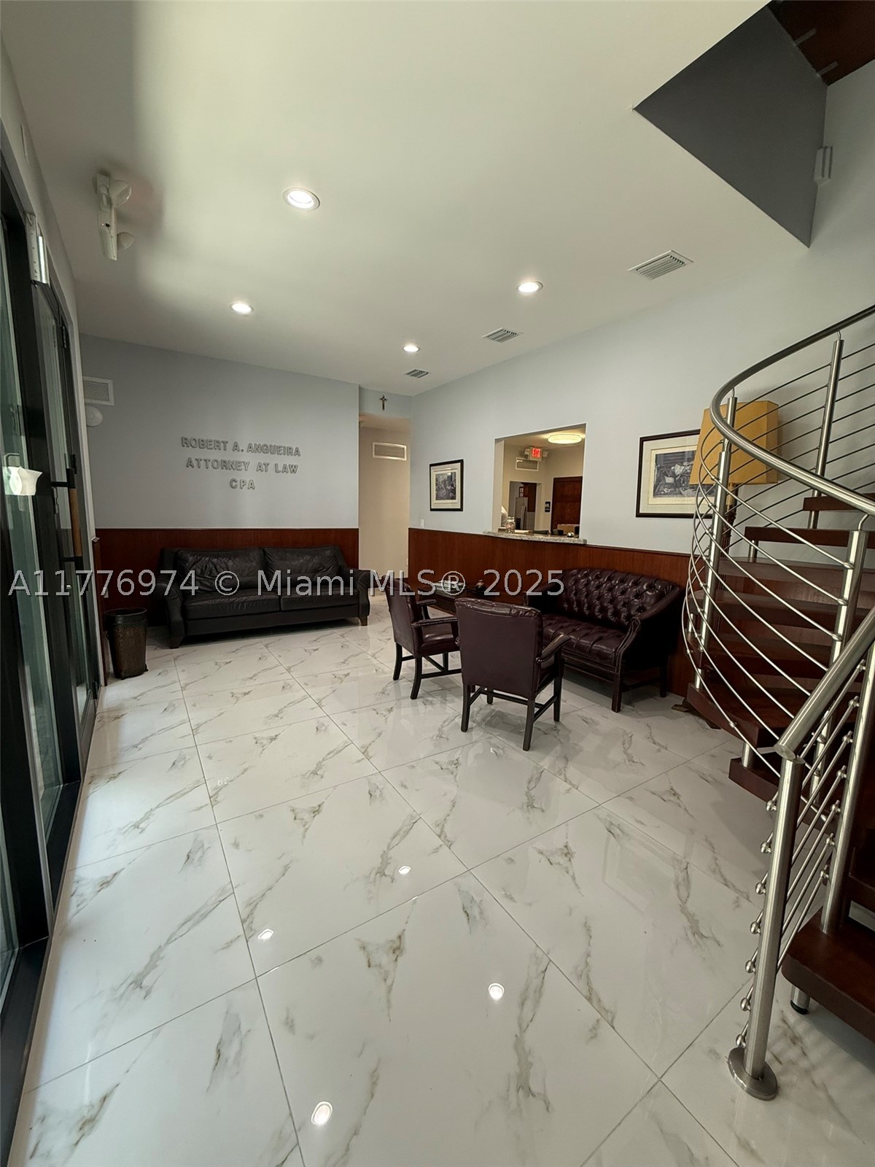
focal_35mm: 14
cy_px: 584
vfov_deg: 102.1
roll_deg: -1.5
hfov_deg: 85.7
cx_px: 438
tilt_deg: -8.8
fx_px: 472
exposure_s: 1/120
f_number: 2.2
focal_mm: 2.22
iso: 200
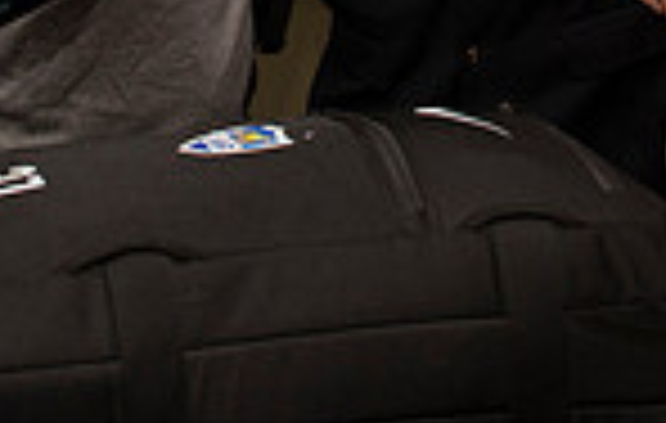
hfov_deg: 17.9
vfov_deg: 10.3
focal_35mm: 116
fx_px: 2115
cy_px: -490
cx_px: 426
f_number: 7.1
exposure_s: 1/160
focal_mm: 24
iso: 500
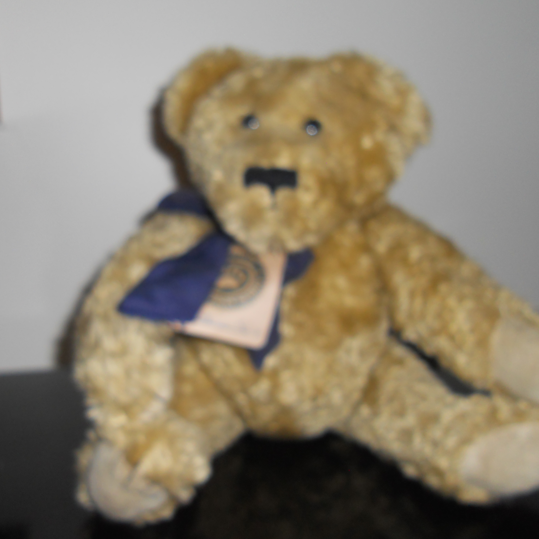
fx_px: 669
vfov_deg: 43.9
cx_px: 230
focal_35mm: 38
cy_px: 268
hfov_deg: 43.7
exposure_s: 1/25
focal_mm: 5.8
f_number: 8.8
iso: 200
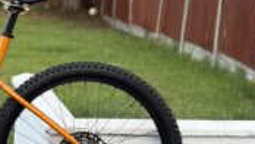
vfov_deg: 8.4
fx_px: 974
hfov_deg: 14.2
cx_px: -88
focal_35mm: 144
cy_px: 91
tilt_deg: -11.8
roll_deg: -0.5
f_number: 1.78
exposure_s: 1/162
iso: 50
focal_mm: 6.76
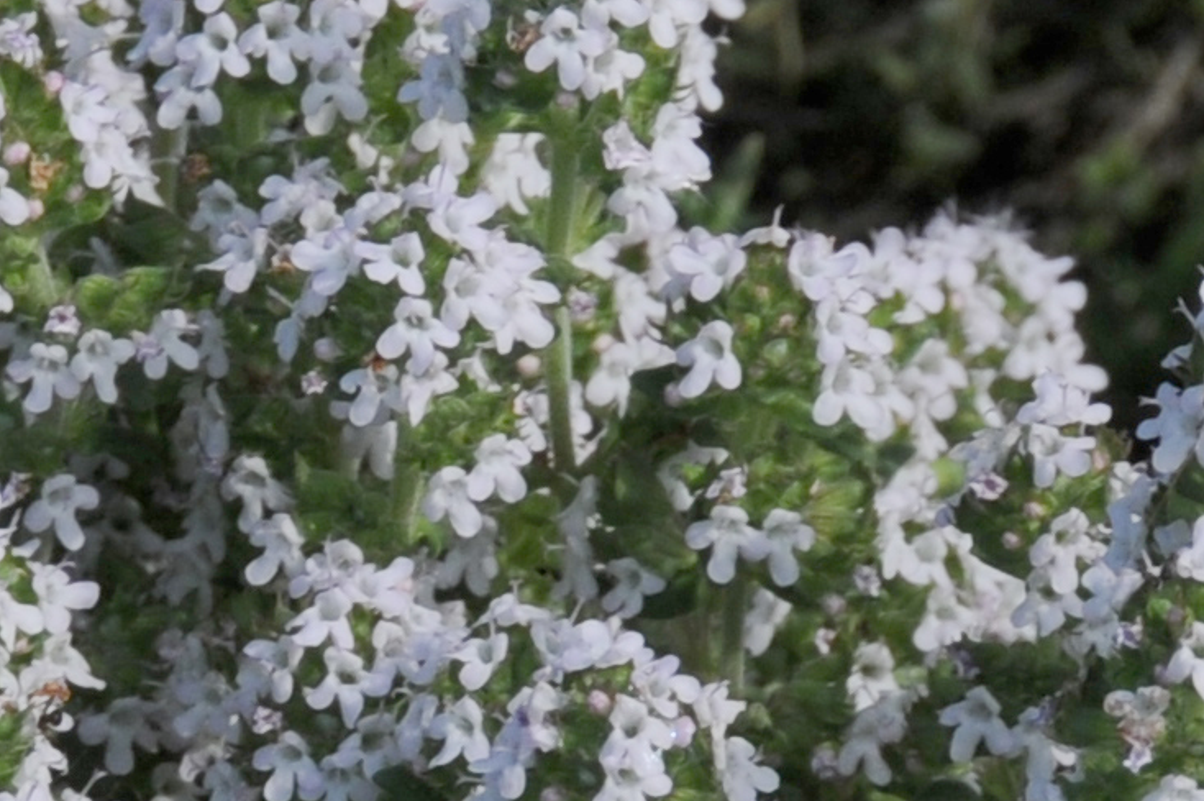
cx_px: 39
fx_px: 32779
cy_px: 594
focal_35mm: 981
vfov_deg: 1.4
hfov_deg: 2.1
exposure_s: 1/250
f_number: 13
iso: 200
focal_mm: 112
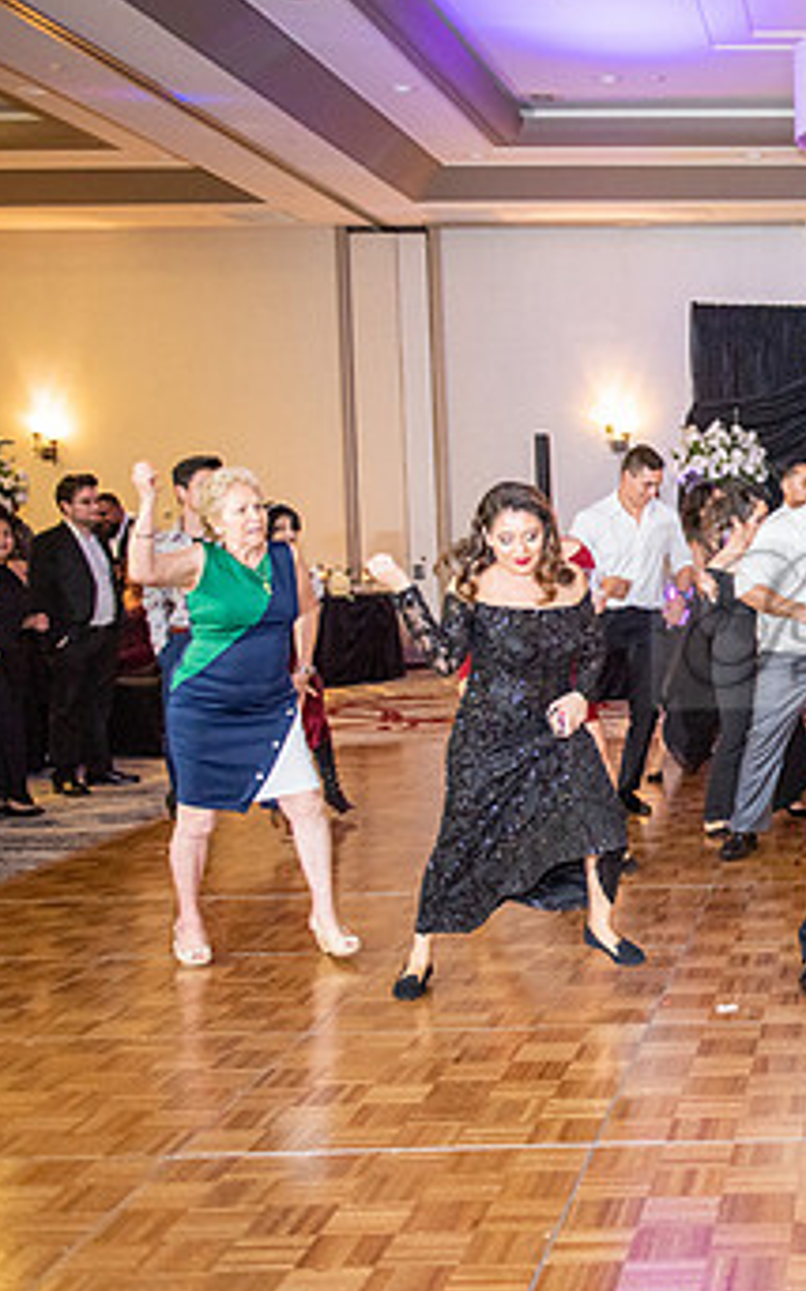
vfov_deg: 40.3
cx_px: 979
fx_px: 1760
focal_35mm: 50
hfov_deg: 23.5
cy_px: 619
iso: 1600
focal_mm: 29
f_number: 2.8
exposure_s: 1/125
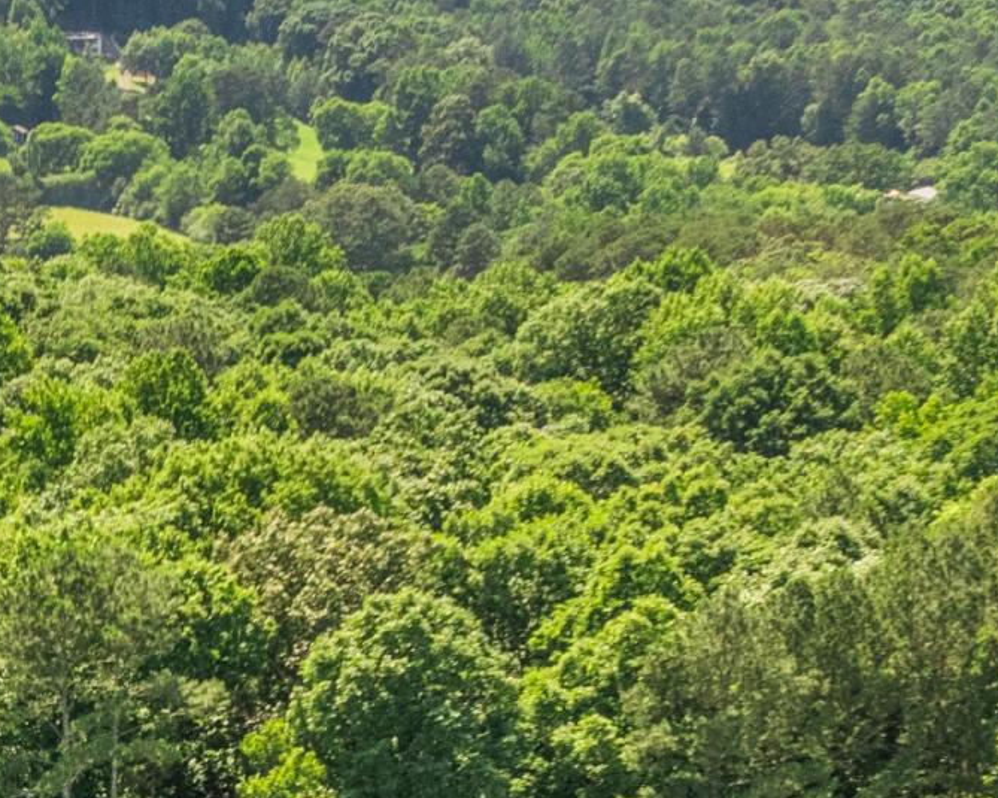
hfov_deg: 17.8
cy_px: 981
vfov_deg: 14.2
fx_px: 3101
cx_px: -37
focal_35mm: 105
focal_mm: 12.29
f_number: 2.8
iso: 280
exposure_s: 1/2000
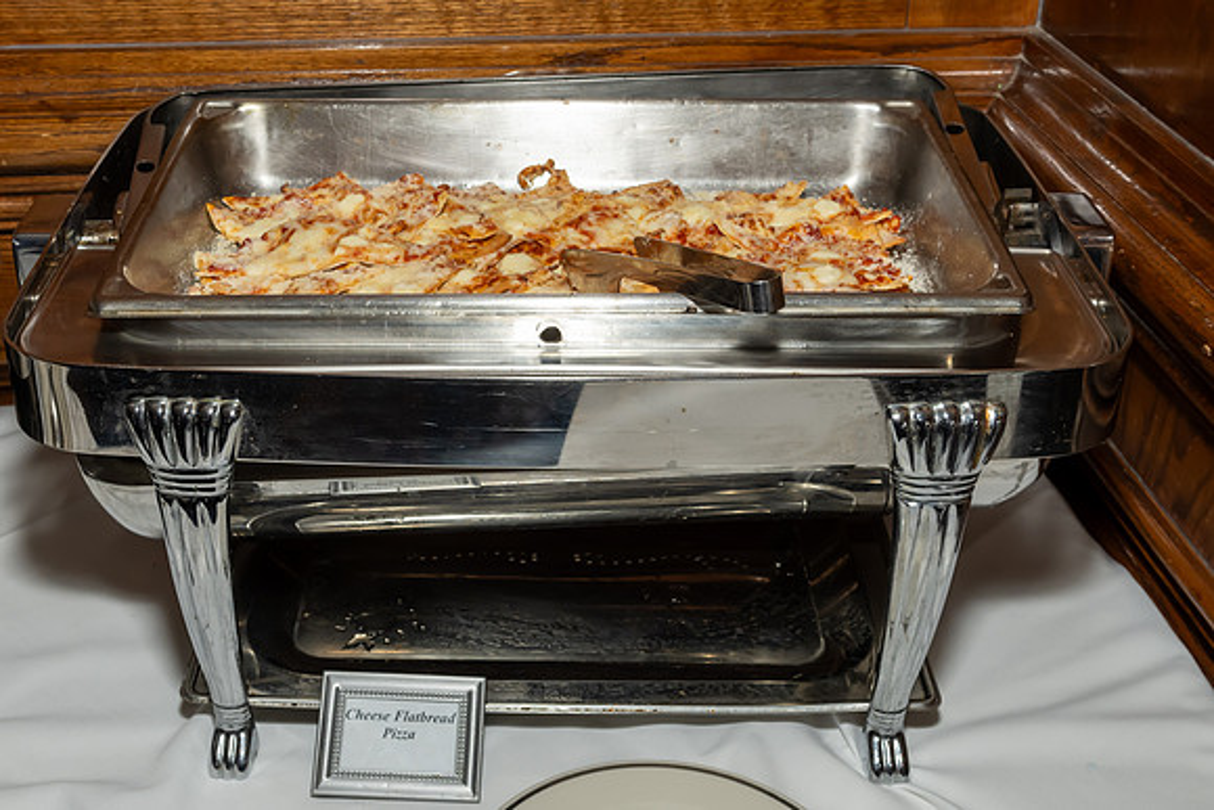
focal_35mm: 47
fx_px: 1586
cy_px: 374
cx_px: 535
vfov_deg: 28.6
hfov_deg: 41.8
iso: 500
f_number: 7.1
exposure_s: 1/250
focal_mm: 26
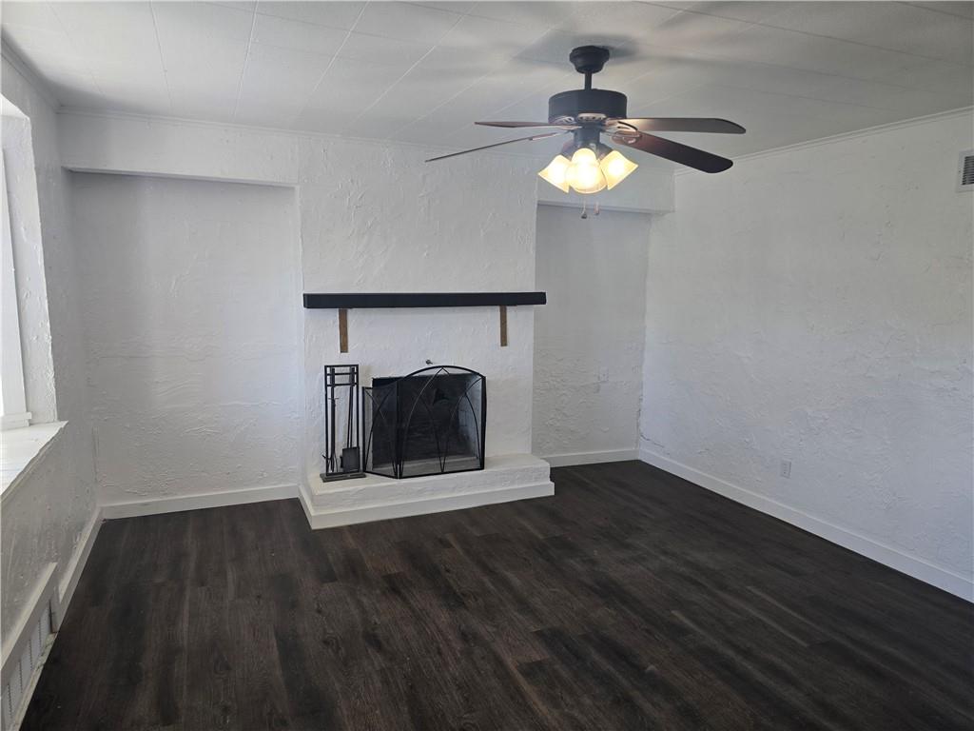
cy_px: 366
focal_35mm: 23
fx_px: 647
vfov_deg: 58.9
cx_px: 487
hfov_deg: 73.9
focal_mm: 6.3
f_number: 1.7
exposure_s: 1/120
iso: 100
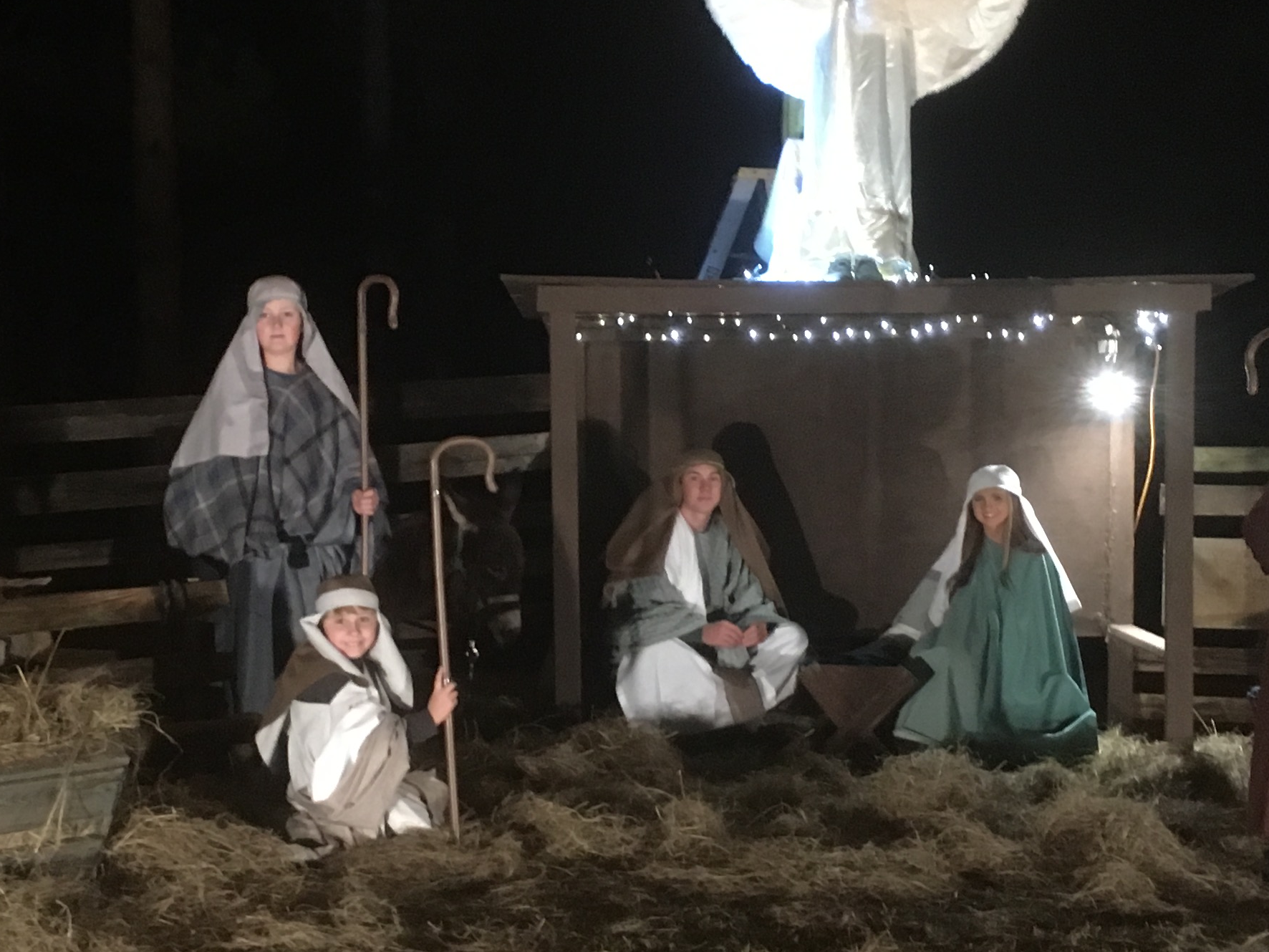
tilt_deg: -5.7
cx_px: 520
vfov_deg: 22.2
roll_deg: -0.3
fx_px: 2420
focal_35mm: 66
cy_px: 537
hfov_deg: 29.3
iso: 400
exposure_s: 1/15
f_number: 2.2
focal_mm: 4.15
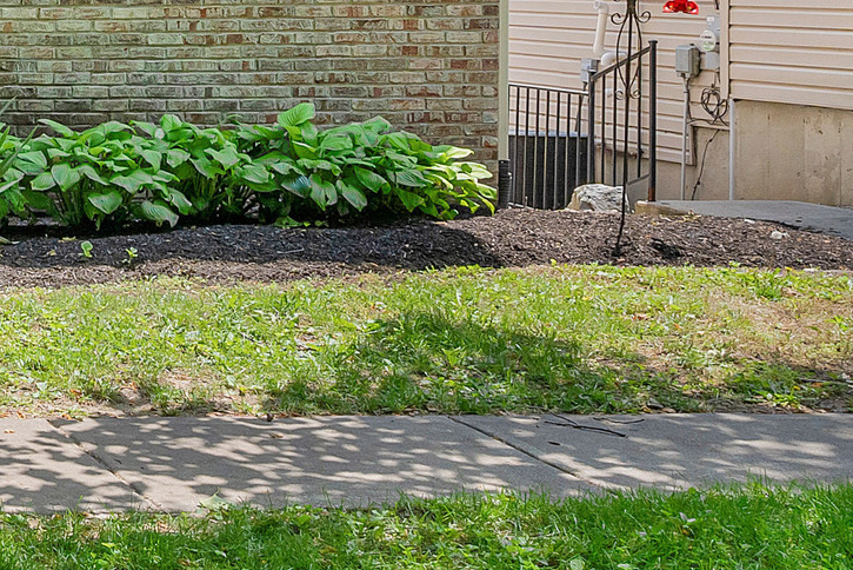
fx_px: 1757
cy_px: -37
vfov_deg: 17.8
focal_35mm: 74
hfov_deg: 21.3
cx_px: -542
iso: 400
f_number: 9
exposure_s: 1/500
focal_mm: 17.5
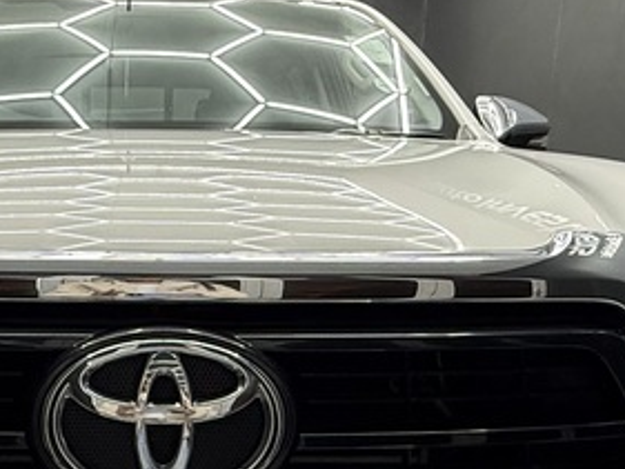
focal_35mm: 51
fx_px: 921
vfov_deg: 27.0
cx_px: 120
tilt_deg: -12.8
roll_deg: +0.2
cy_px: 469
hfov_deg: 36.2
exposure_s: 1/100
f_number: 2.2
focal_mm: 2.22
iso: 200
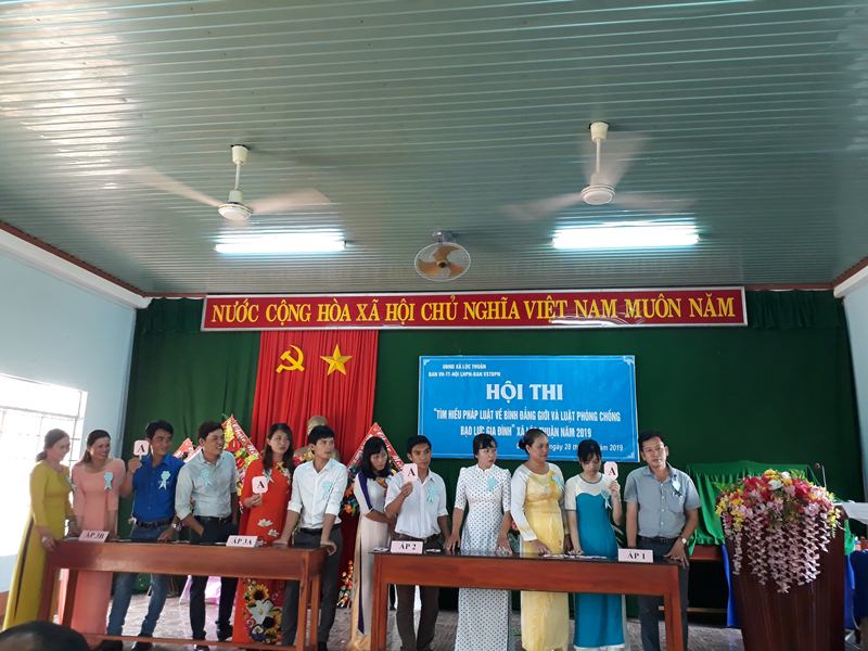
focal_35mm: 27
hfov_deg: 65.3
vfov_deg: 51.4
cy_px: 326
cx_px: 434
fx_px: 677
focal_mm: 3.6
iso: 125
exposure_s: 1/33
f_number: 1.9
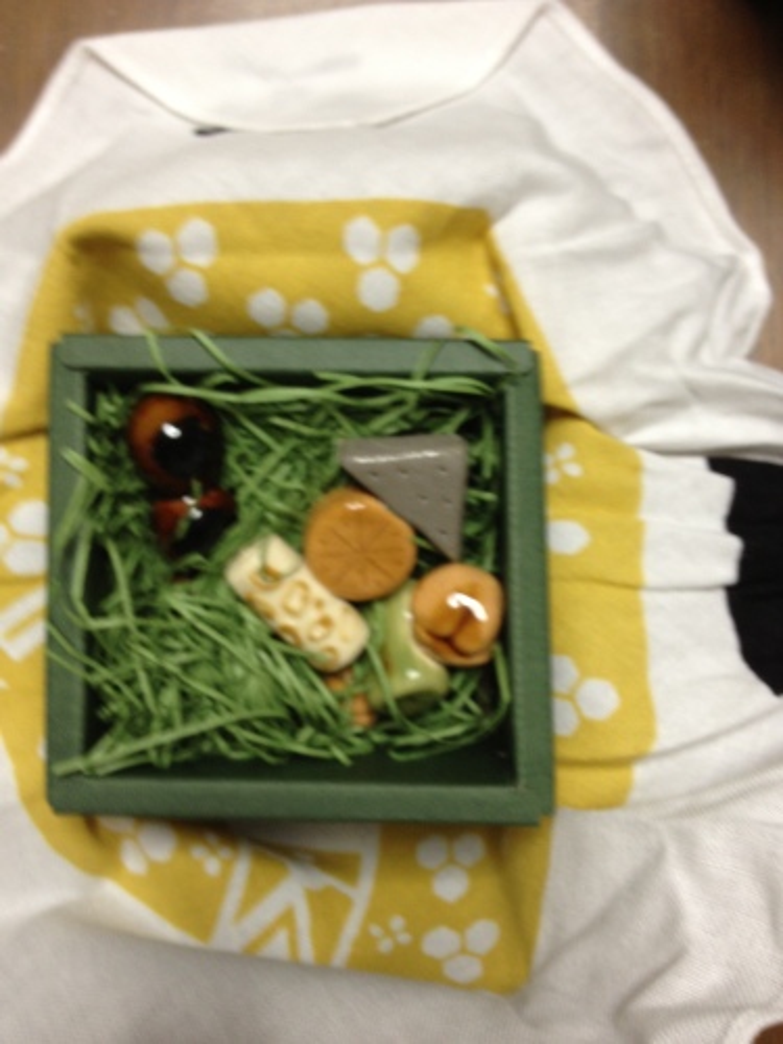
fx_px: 1056
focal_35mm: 35
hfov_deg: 40.7
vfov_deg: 52.6
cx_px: 392
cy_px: 522
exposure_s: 1/20
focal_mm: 4.28
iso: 80
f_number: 2.4
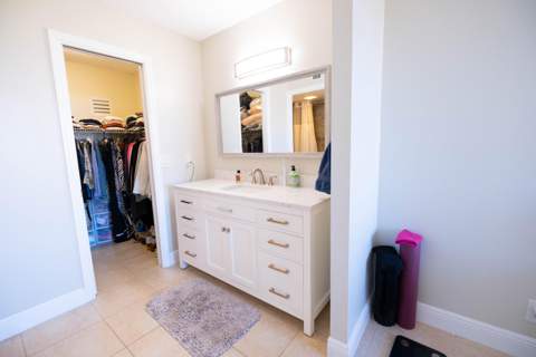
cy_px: 178
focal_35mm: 16
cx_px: 268
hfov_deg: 96.7
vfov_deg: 73.7
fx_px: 238
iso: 1250
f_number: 4
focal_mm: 10.5
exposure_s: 1/125
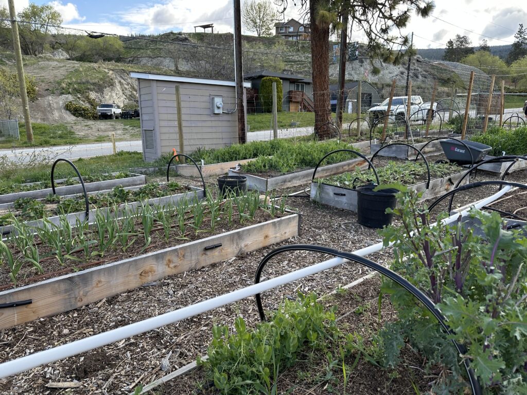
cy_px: 198
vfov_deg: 56.8
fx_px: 365
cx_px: 264
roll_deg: +0.9
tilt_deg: -11.3
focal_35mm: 24
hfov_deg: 71.6
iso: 80
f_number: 1.78
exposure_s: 1/745
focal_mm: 6.86
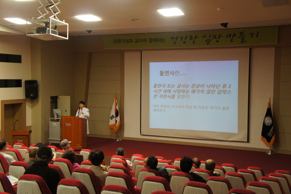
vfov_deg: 28.0
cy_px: 97
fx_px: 388
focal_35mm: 48
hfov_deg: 41.1
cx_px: 146
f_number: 4.5
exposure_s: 1/30
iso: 800
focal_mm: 32
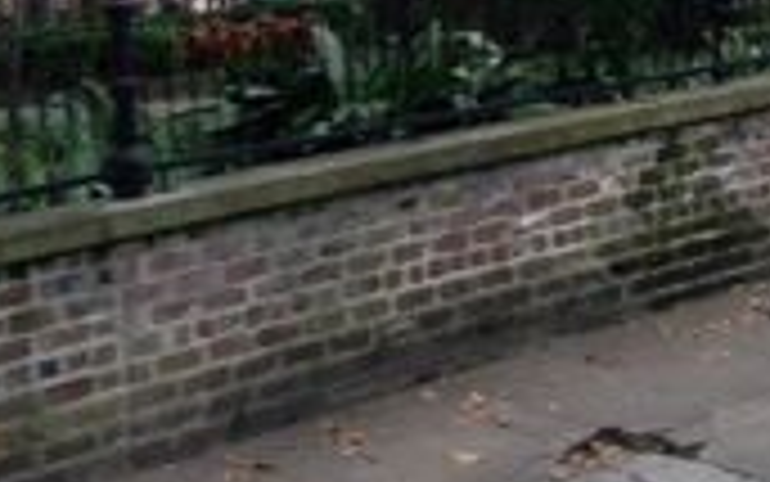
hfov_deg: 20.3
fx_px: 2141
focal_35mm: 102
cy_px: -313
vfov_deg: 12.0
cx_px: 486
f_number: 2.4
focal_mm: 4.13
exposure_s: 1/120
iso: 64
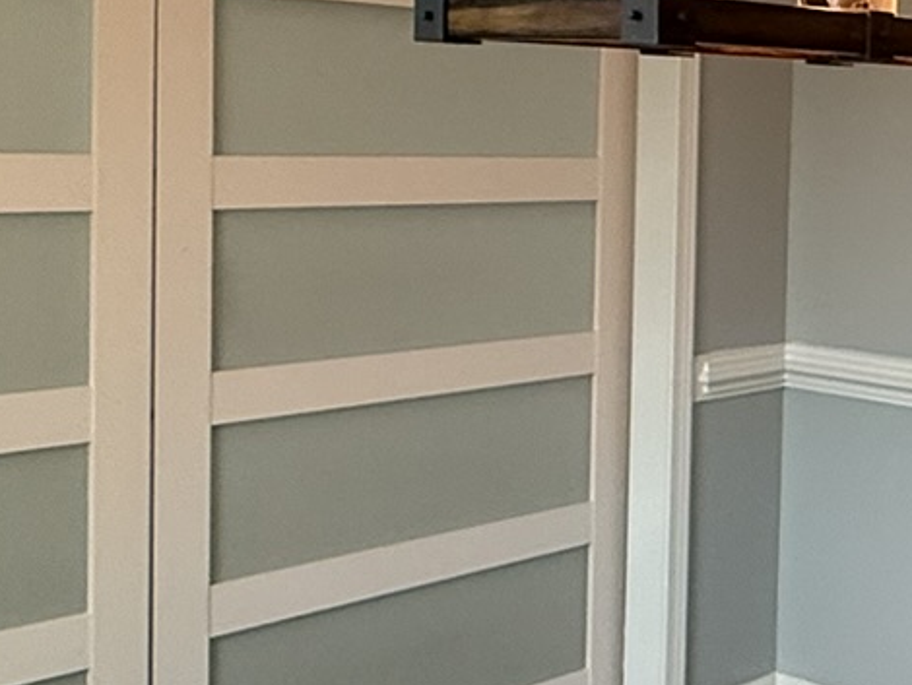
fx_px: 1608
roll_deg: -2.8
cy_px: 231
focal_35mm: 61
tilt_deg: -4.0
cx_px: 1046
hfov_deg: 28.3
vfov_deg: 23.9
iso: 250
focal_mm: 2.22
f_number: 2.2
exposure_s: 1/120
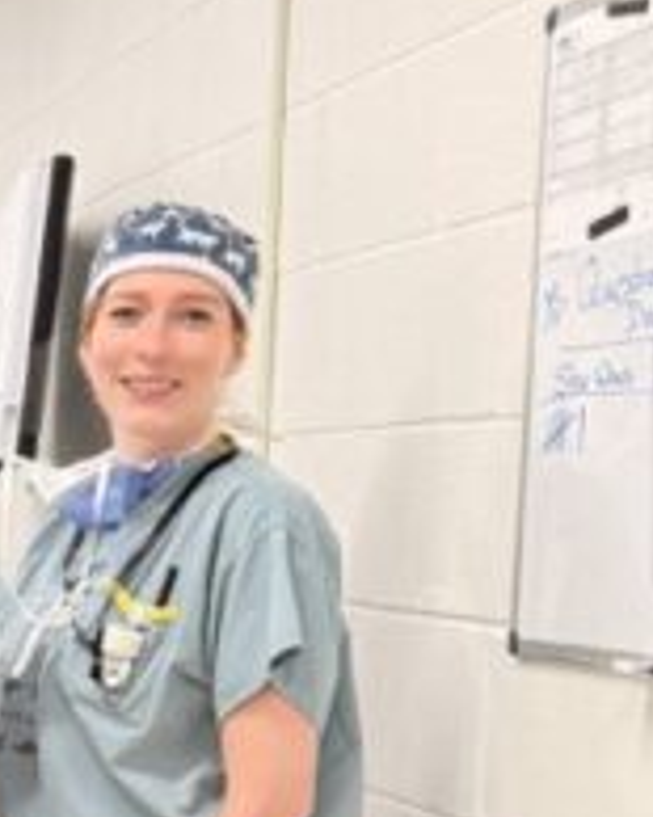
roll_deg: -0.1
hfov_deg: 13.1
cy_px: 857
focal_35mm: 103
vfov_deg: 18.1
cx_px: -624
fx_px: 2490
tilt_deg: -7.5
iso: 200
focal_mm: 6.76
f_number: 1.78
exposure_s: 1/69
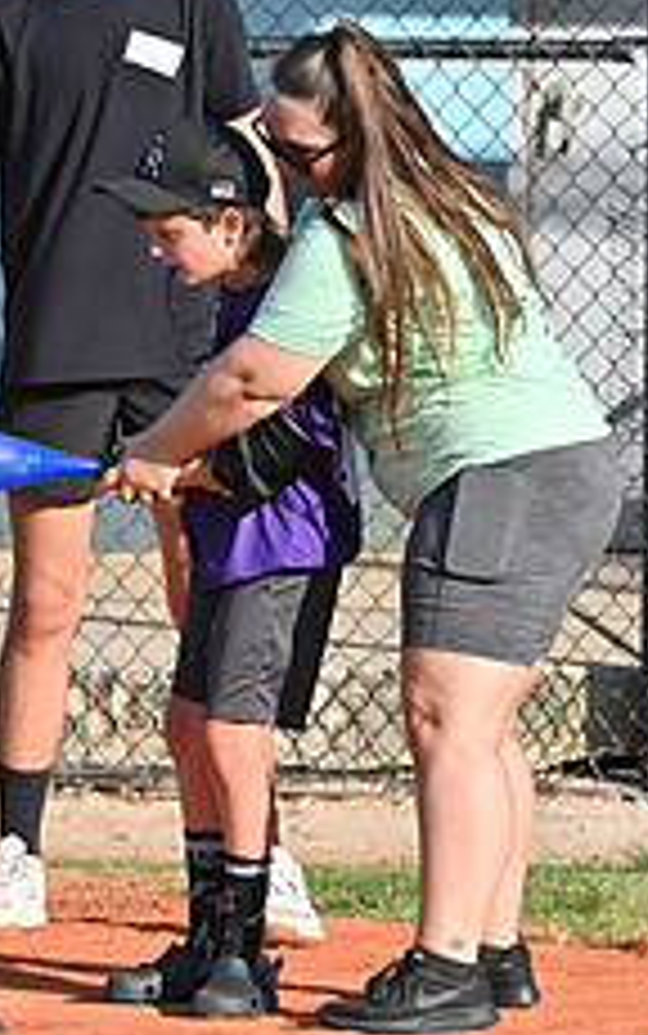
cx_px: 144
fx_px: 11966
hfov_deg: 3.1
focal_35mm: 424
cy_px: 454
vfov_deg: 5.0
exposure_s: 1/8000
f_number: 6.3
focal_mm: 165
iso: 1250
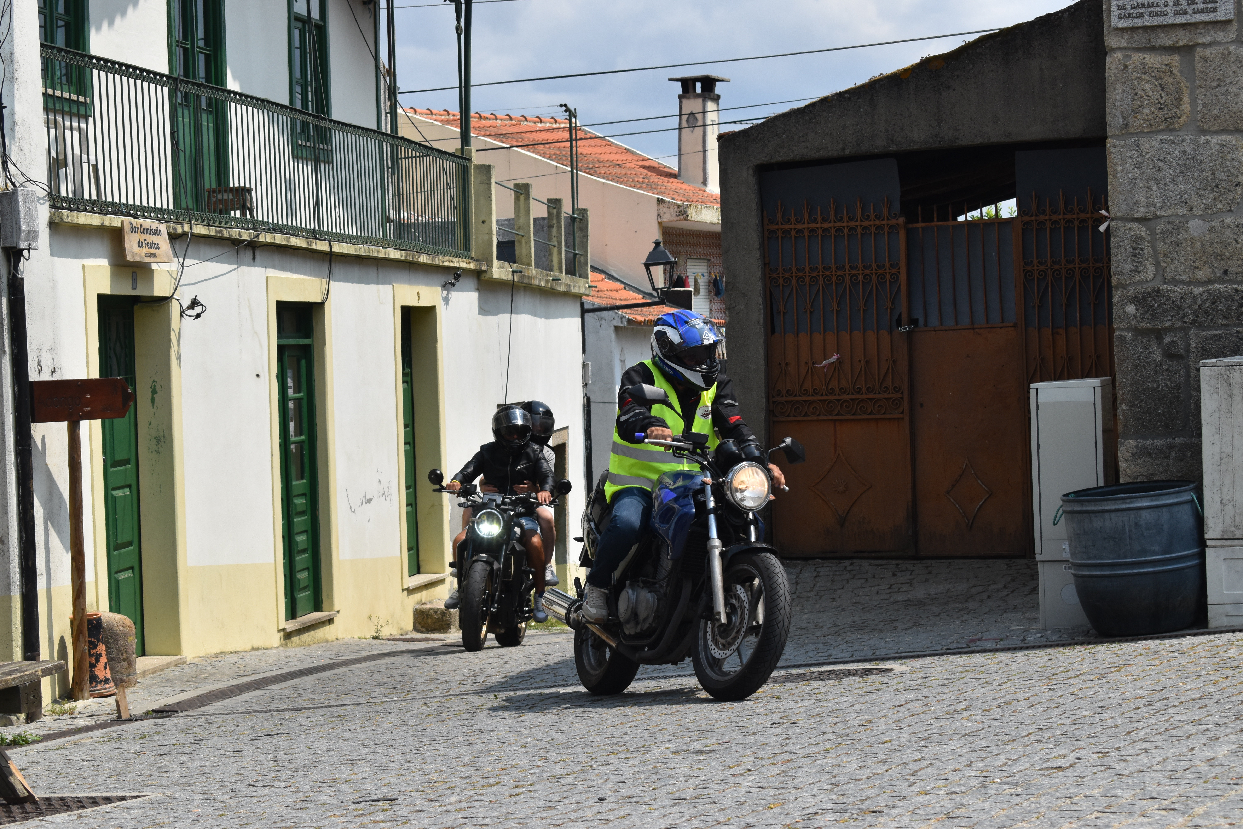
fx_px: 2848
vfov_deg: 16.6
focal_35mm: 82
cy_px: 414
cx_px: 622
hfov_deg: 24.6
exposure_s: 1/1600
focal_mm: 55
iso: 400
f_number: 7.1
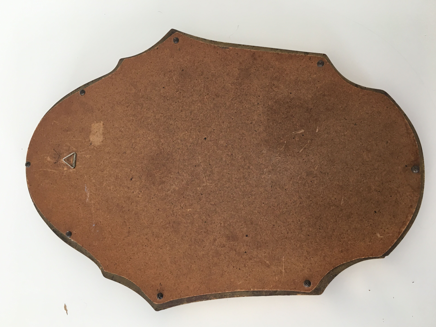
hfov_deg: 60.0
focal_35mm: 30
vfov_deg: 46.8
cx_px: 221
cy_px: 166
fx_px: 378
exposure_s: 1/33
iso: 50
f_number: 2.2
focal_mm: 4.15
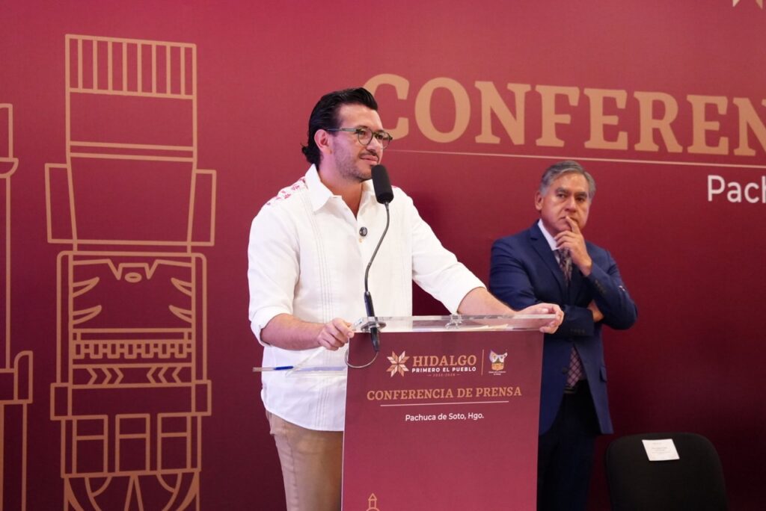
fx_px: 2235
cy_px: 256
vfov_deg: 13.1
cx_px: 383
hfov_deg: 19.4
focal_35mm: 105
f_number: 2.8
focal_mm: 70
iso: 5000
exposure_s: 1/160
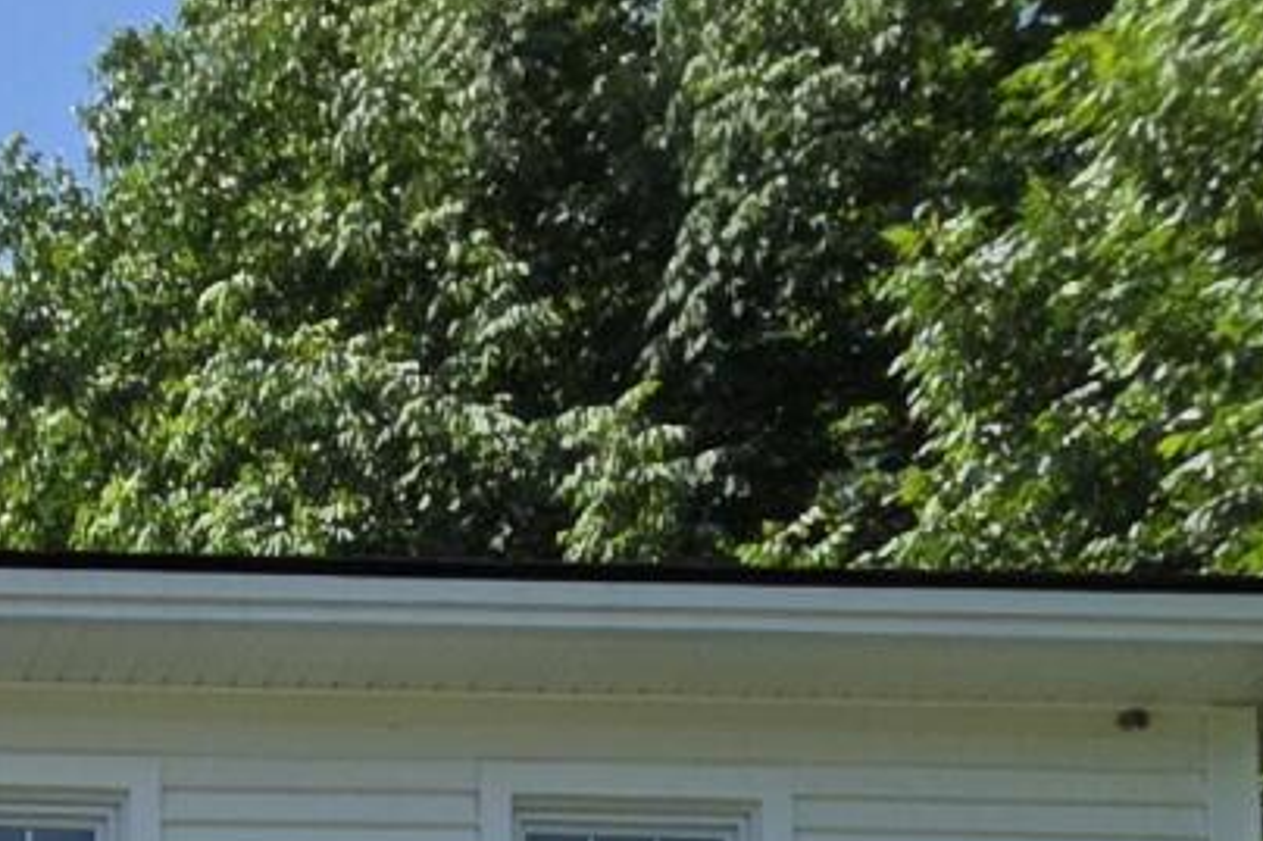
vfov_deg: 13.3
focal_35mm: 67
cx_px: -744
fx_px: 2350
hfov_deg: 22.9
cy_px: 2157
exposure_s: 1/2038
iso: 40
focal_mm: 2.2
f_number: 1.9
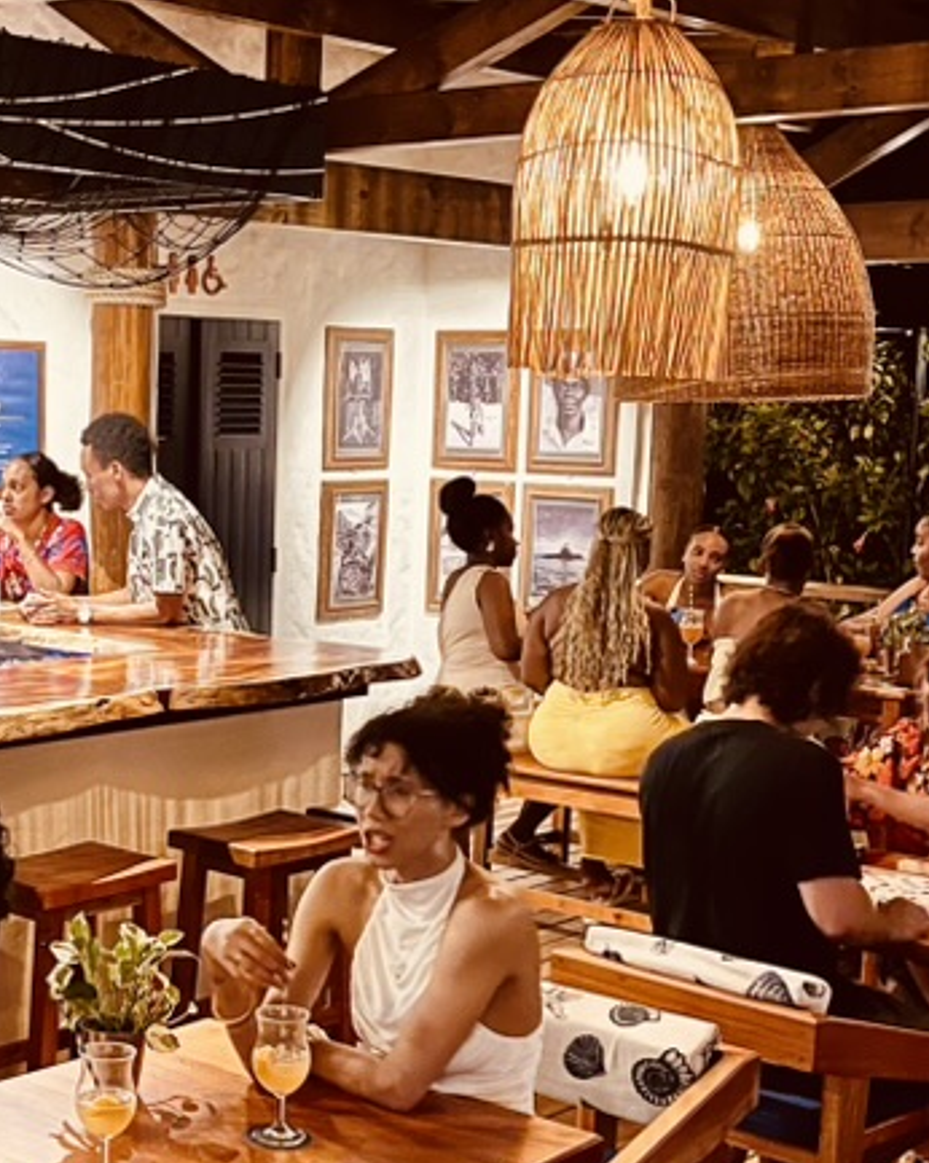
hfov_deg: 24.9
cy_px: 728
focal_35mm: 60
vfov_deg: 31.3
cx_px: 156
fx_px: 2064
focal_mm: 5.1
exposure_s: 1/20
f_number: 1.6
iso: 1000
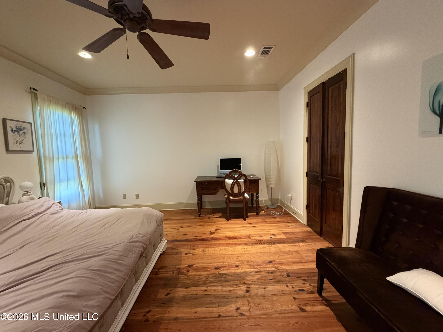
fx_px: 179
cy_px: 166
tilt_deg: -5.1
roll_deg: +2.6
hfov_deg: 102.1
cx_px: 222
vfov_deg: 85.7
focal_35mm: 14
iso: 500
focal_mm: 2.22
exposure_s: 1/60
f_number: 2.2
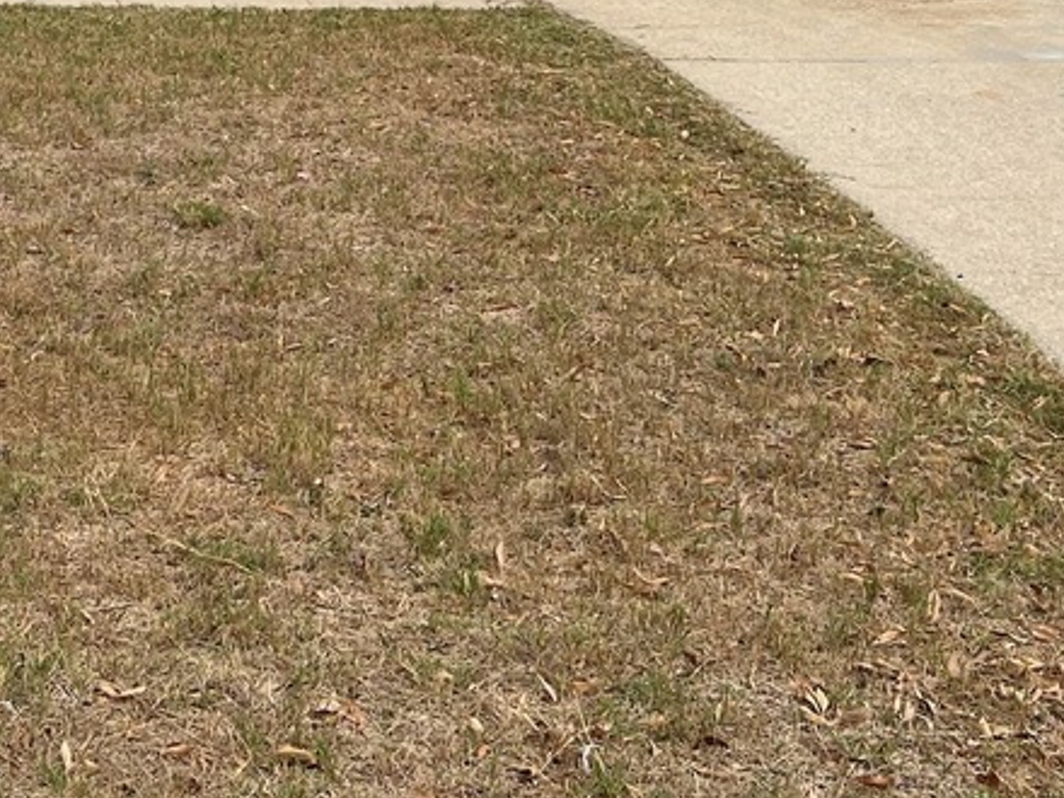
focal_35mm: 85
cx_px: 152
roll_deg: +0.3
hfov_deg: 22.6
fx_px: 2613
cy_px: -278
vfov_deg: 16.3
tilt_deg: -0.1
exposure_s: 1/902
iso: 50
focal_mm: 5.7
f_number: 1.5
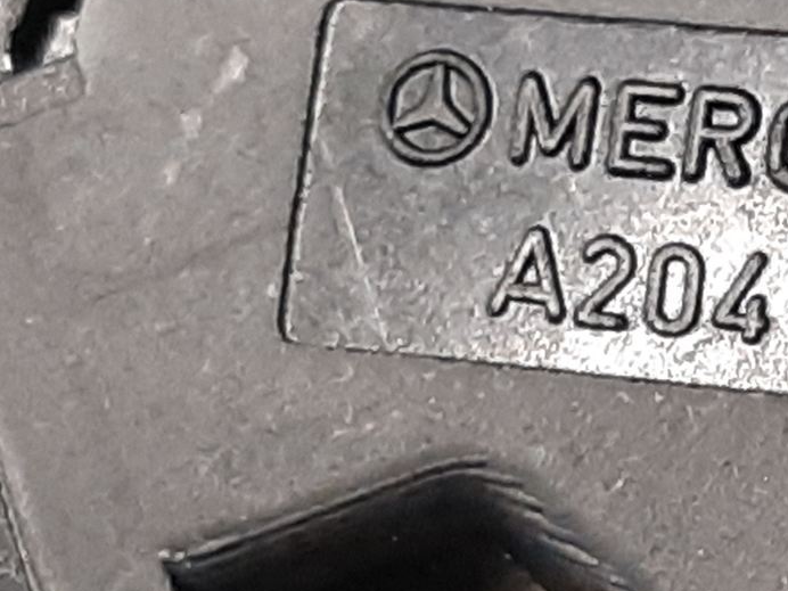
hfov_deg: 23.6
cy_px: 387
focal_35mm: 77
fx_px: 1753
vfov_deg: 19.1
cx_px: 893
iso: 250
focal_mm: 3.93
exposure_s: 1/33
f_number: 1.7
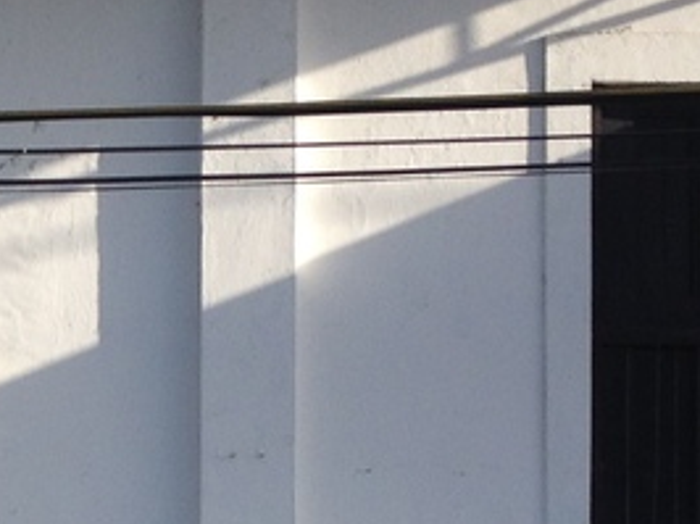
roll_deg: +0.0
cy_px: 627
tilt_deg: +0.2
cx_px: -76
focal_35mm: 158
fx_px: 3192
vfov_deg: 9.3
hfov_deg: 12.3
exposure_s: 1/1255
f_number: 2.4
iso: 50
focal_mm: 4.28
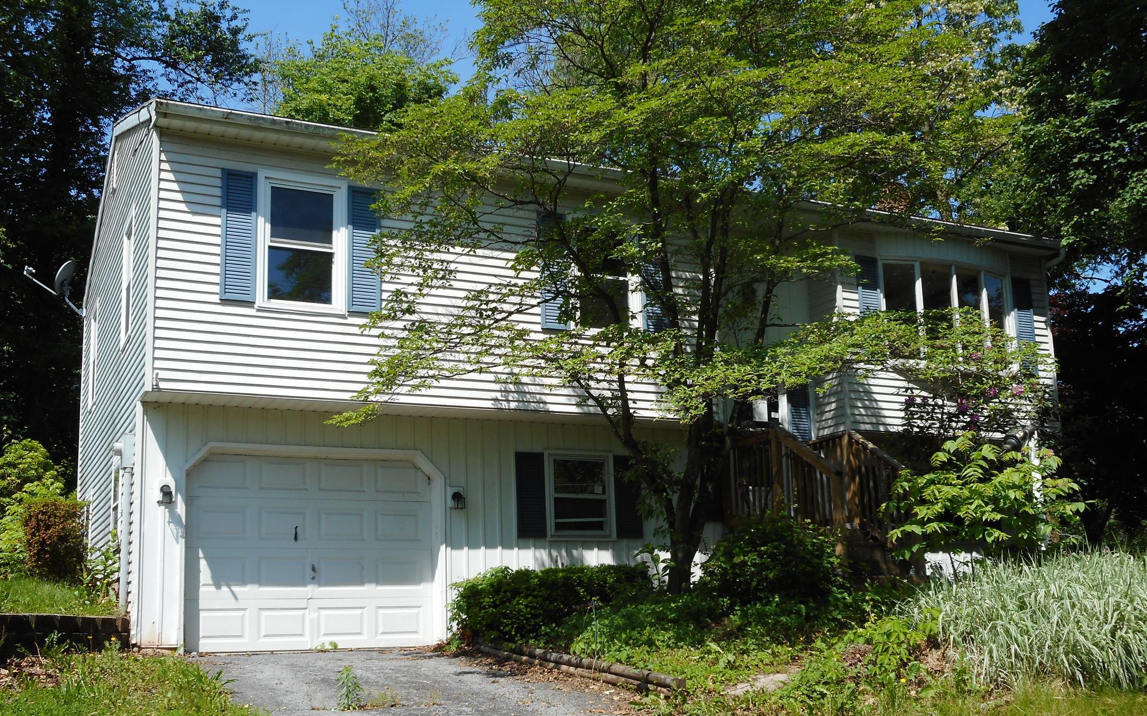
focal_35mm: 42
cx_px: 566
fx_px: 1313
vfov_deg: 30.5
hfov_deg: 47.2
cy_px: 428
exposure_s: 1/400
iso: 80
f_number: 4.5
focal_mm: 6.9
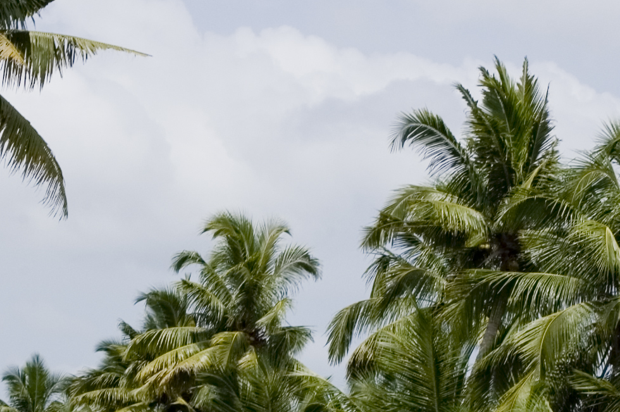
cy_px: 450
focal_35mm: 175
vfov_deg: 7.8
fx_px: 3010
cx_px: 319
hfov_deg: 11.8
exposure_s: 1/320
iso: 200
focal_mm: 38
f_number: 9
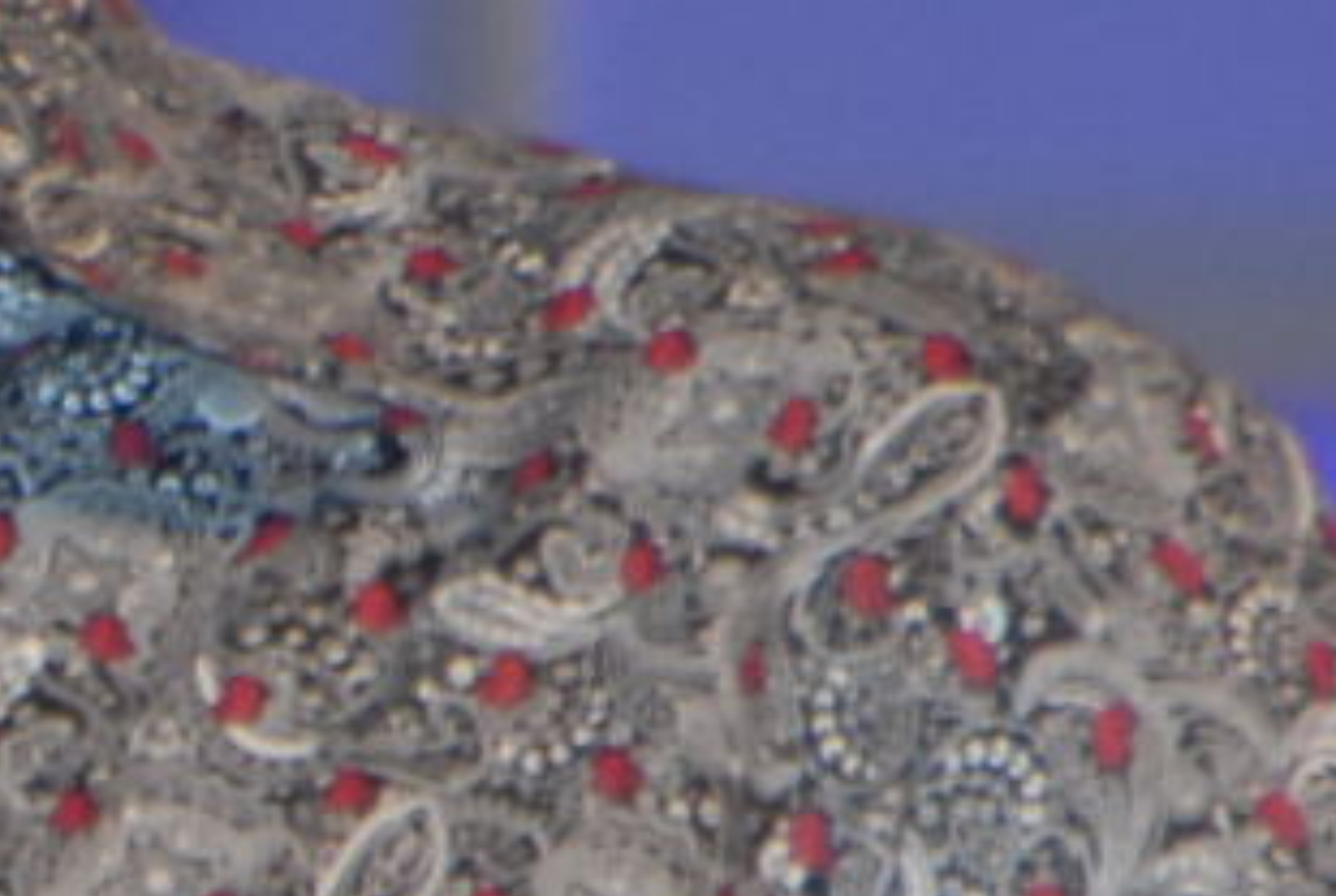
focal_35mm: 1546
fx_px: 57483
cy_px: 474
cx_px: -935
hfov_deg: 1.3
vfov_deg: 0.9
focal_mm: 200
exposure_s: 1/125
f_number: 5.6
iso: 640
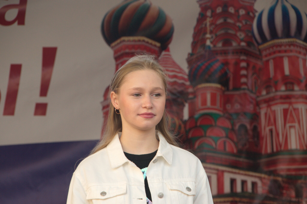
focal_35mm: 300
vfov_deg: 4.6
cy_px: 102
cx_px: 154
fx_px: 2556
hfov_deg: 6.9
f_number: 10
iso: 640
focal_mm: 200
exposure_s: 1/80
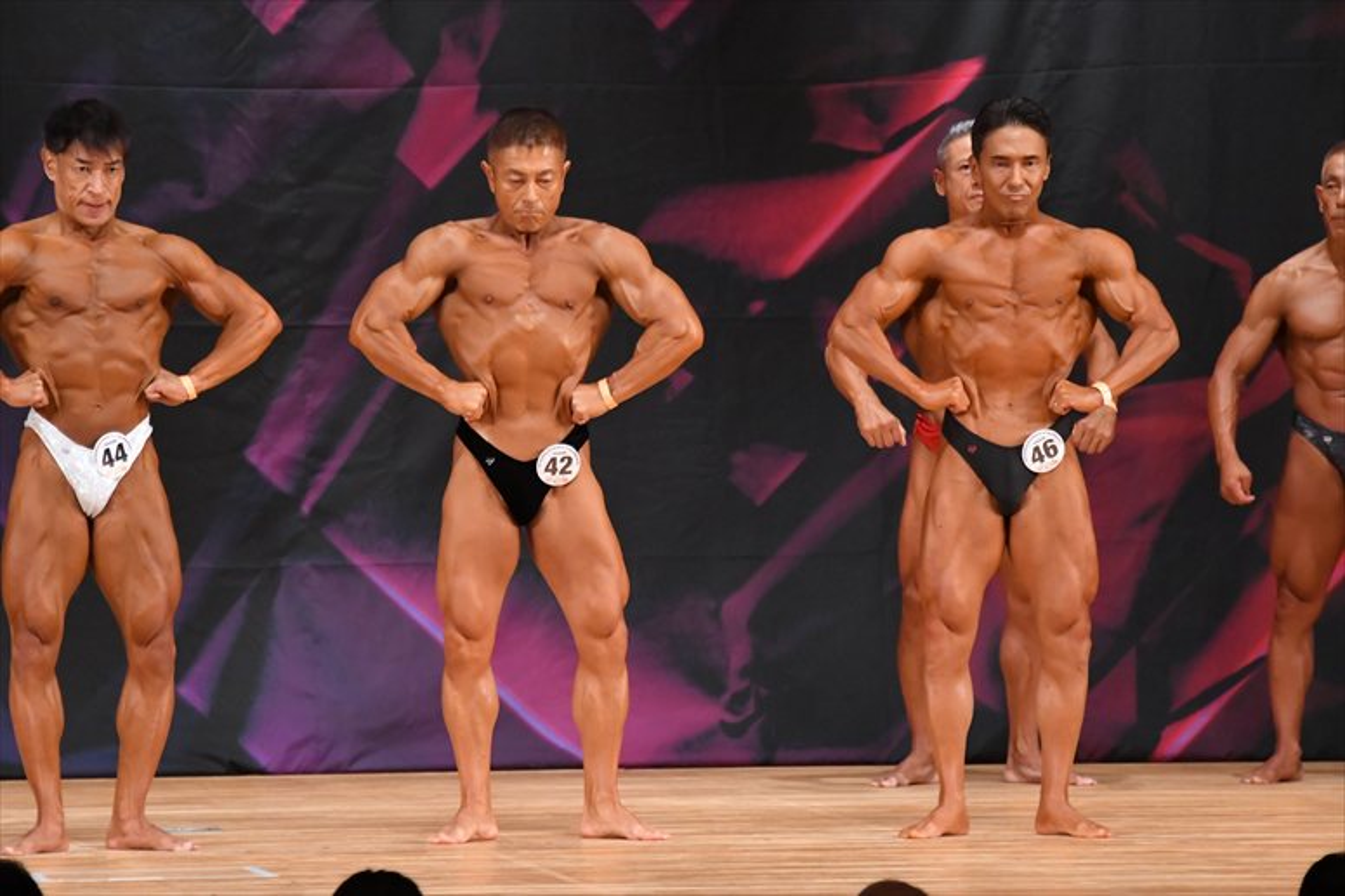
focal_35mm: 285
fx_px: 10643
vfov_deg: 4.8
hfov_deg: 7.2
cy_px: 448
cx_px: 672
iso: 5600
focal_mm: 190
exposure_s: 1/400
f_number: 5.6
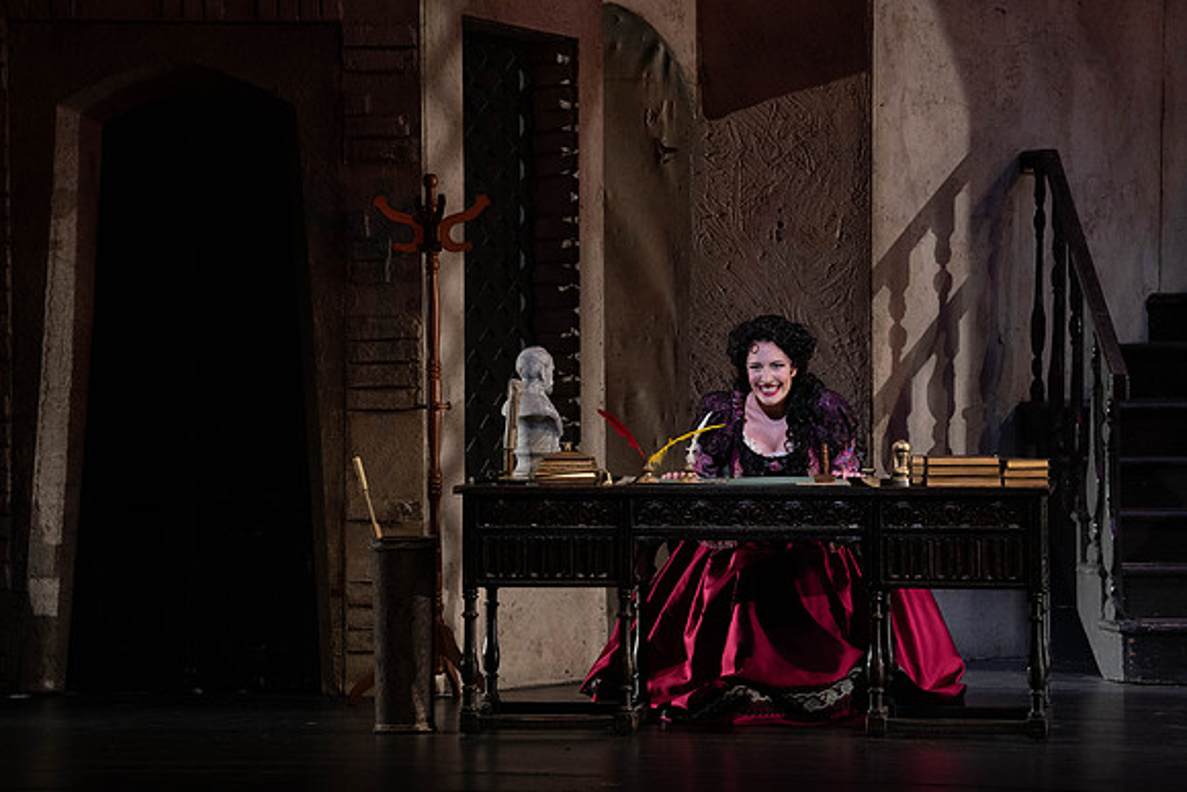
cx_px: 594
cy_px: 396
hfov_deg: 10.3
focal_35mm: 200
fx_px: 6596
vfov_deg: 6.9
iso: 3200
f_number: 7.1
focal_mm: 200
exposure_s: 1/250
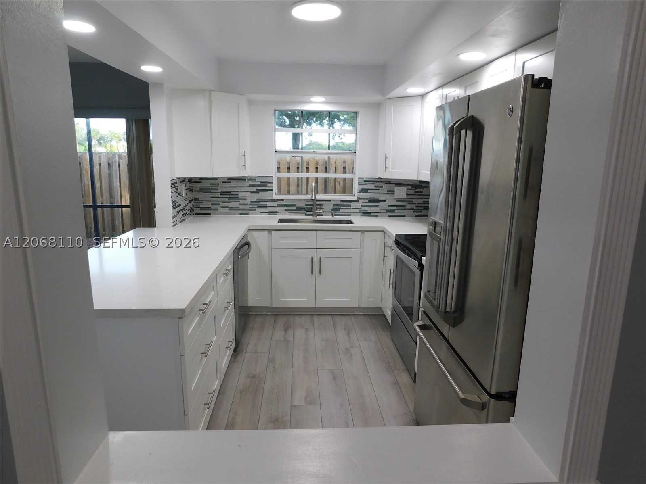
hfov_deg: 73.9
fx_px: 429
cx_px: 323
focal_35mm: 23
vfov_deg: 58.9
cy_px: 242
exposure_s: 1/50
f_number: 3
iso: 125
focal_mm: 4
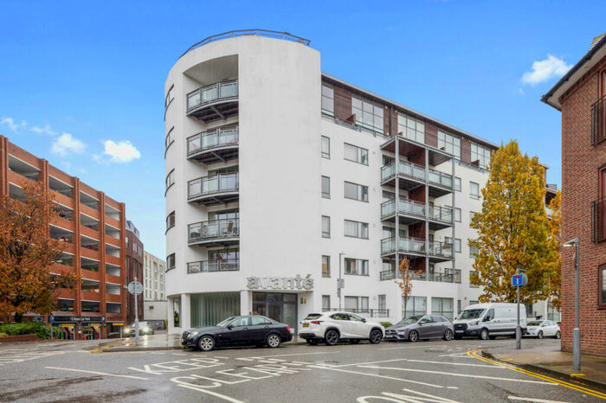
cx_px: 303
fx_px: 236
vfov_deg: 81.2
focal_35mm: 14
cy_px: 202
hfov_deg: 104.3
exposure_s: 1/50
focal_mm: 14
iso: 500
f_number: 8
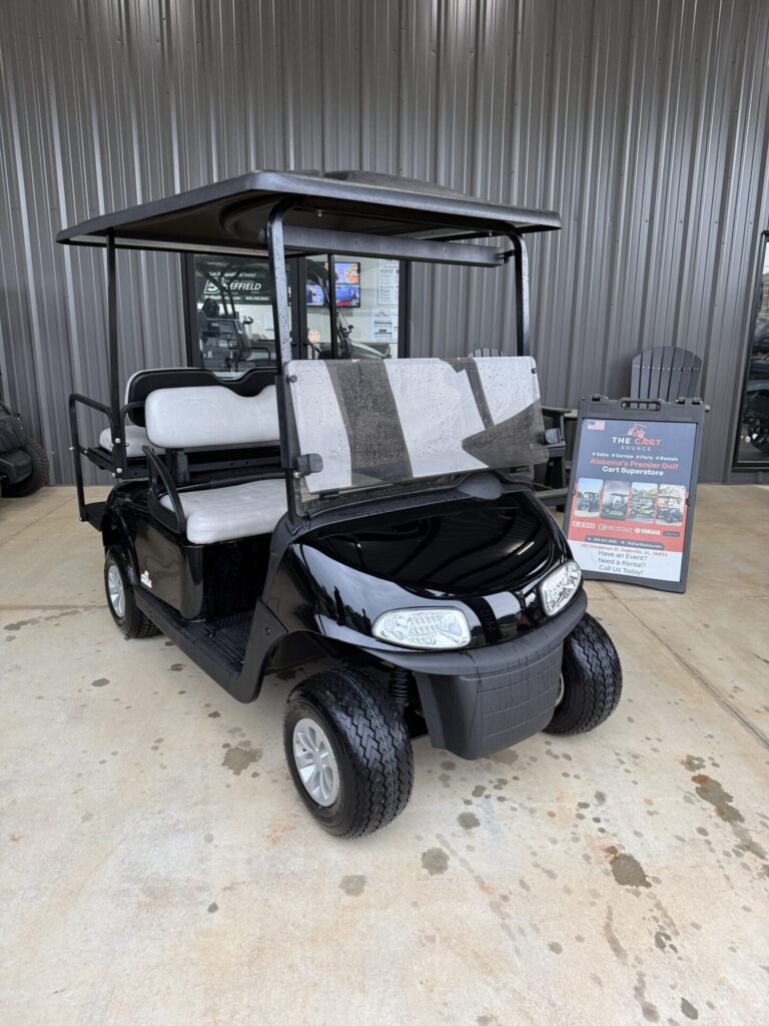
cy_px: 513
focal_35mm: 24
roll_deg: -0.6
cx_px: 384
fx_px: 711
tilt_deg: -13.3
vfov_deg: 71.6
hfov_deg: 56.8
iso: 160
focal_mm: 6.76
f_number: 1.78
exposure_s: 1/120
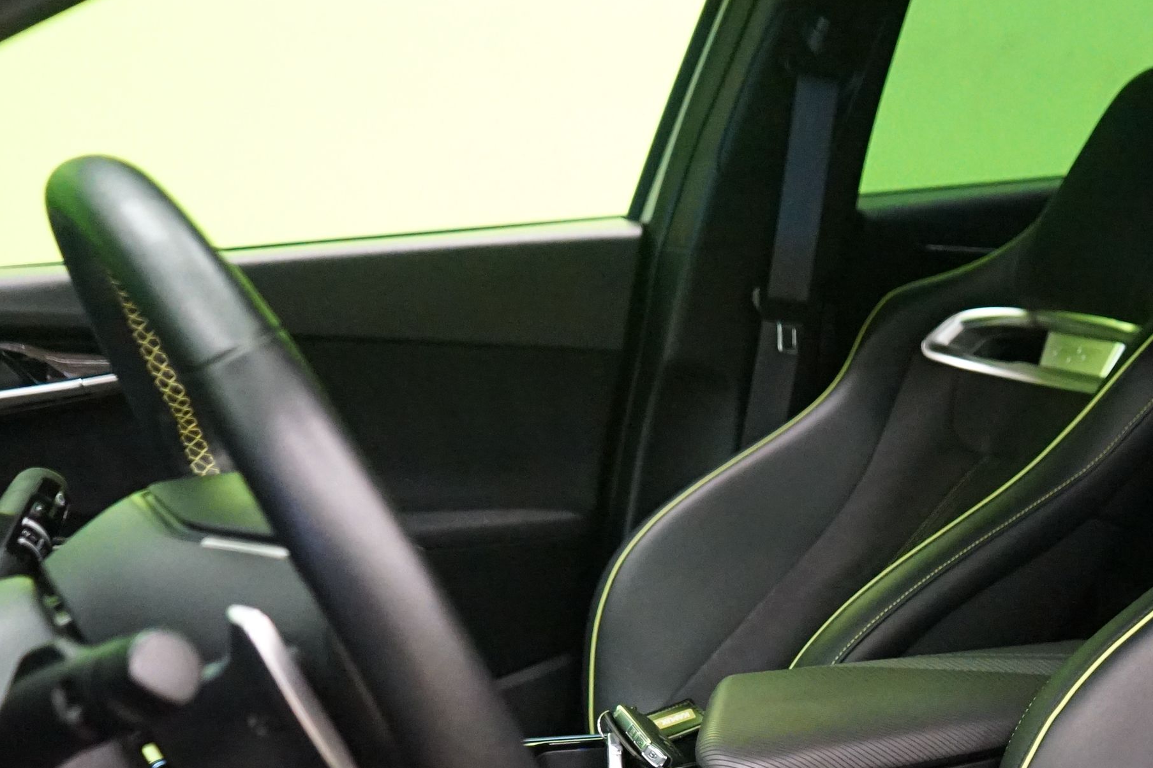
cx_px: 877
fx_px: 1953
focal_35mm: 61
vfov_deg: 21.6
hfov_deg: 32.2
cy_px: 731
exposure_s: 1/30
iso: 6400
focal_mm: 28
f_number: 3.5
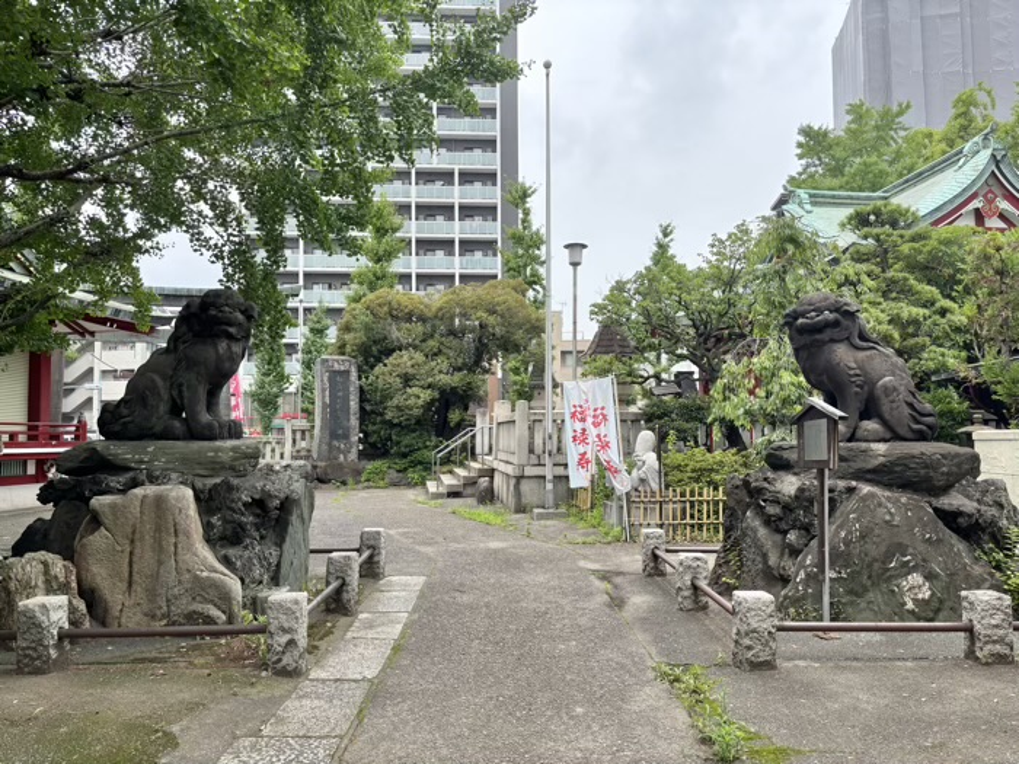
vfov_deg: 53.1
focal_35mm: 26
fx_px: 765
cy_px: 382
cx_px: 510
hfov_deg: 67.3
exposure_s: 1/1344
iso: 50
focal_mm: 5.96
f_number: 1.6
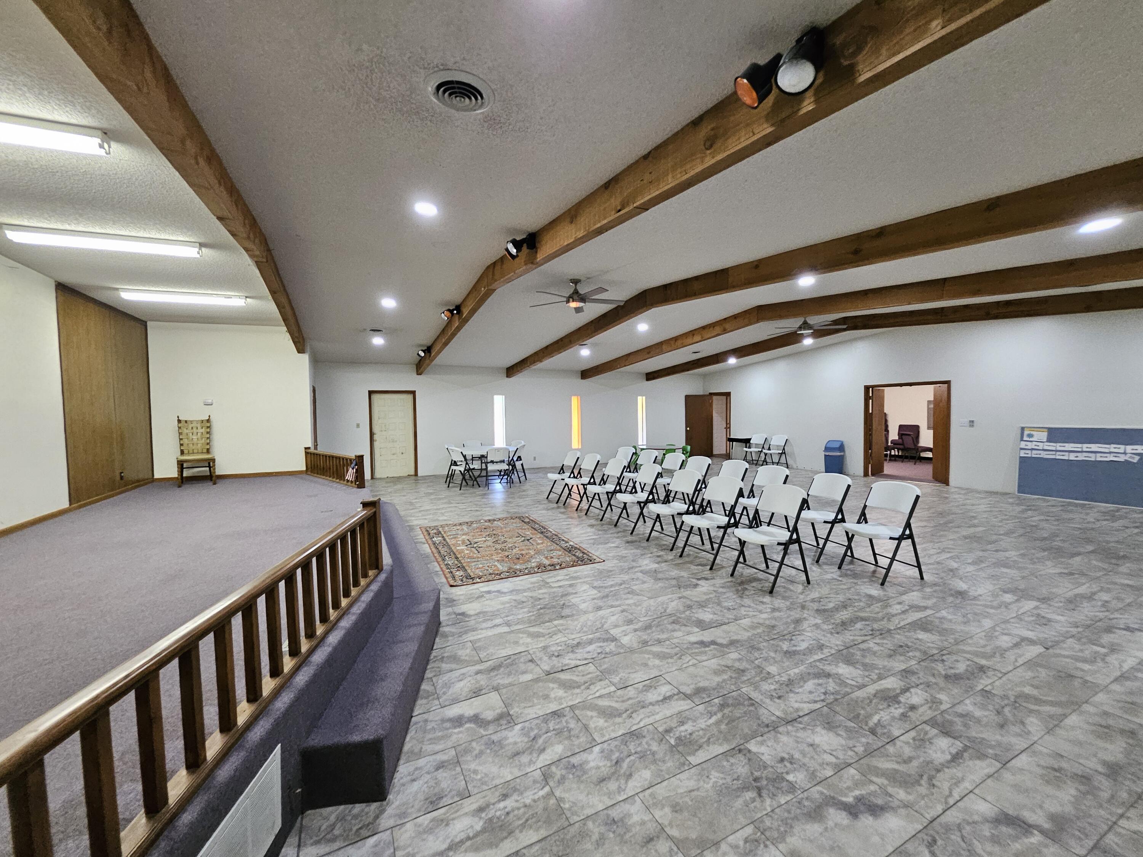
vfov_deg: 89.9
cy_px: 428
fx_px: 429
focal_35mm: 13
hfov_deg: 106.2
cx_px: 572
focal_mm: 1.74
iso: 320
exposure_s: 1/40
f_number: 2.2
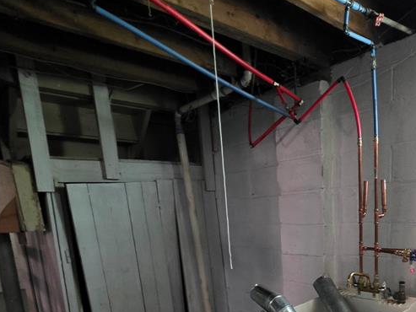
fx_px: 325
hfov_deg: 63.0
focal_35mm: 27
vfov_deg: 45.7
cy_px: 289
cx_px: 289
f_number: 1.9
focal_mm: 2.2
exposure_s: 1/30
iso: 1000
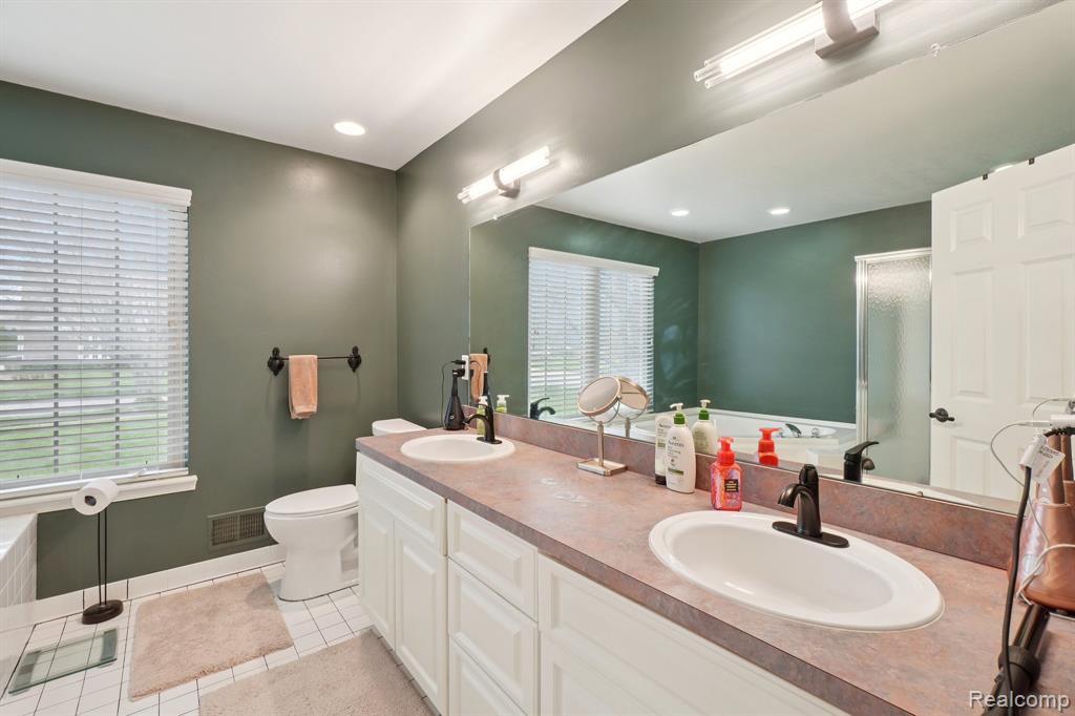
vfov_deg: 77.3
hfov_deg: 100.4
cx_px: 538
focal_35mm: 15
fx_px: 448
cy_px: 358
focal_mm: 10
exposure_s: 1/15
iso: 400
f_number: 8
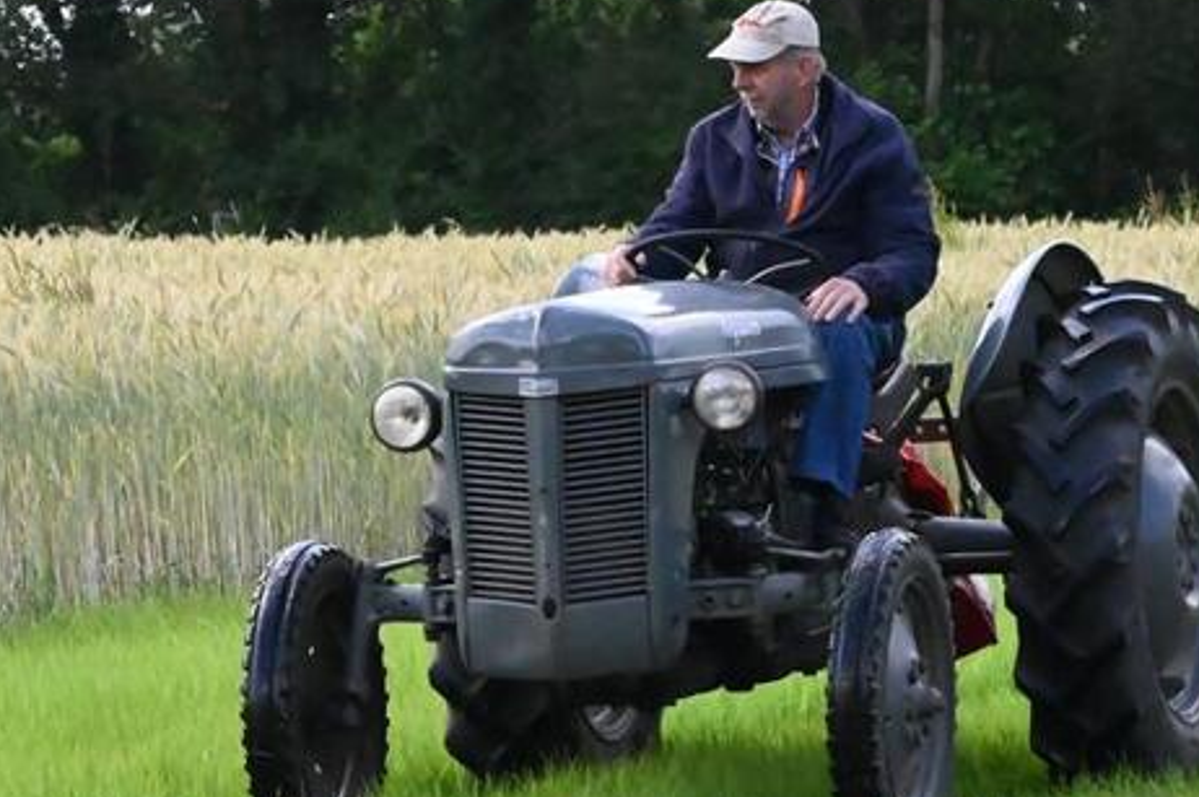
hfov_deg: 6.4
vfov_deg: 4.3
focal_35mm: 322
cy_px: 443
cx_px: 529
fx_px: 10713
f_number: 14
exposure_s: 1/8000
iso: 32000
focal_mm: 150
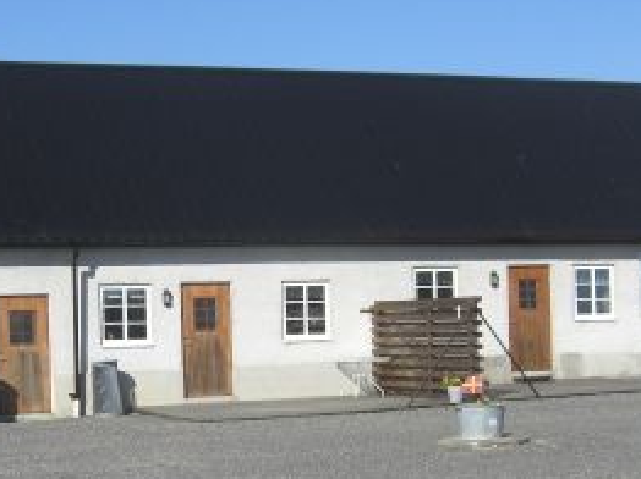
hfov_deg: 21.0
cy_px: 335
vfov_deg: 15.8
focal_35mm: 93
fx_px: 1721
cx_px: 203
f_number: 8
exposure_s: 1/250
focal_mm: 7.9
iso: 80
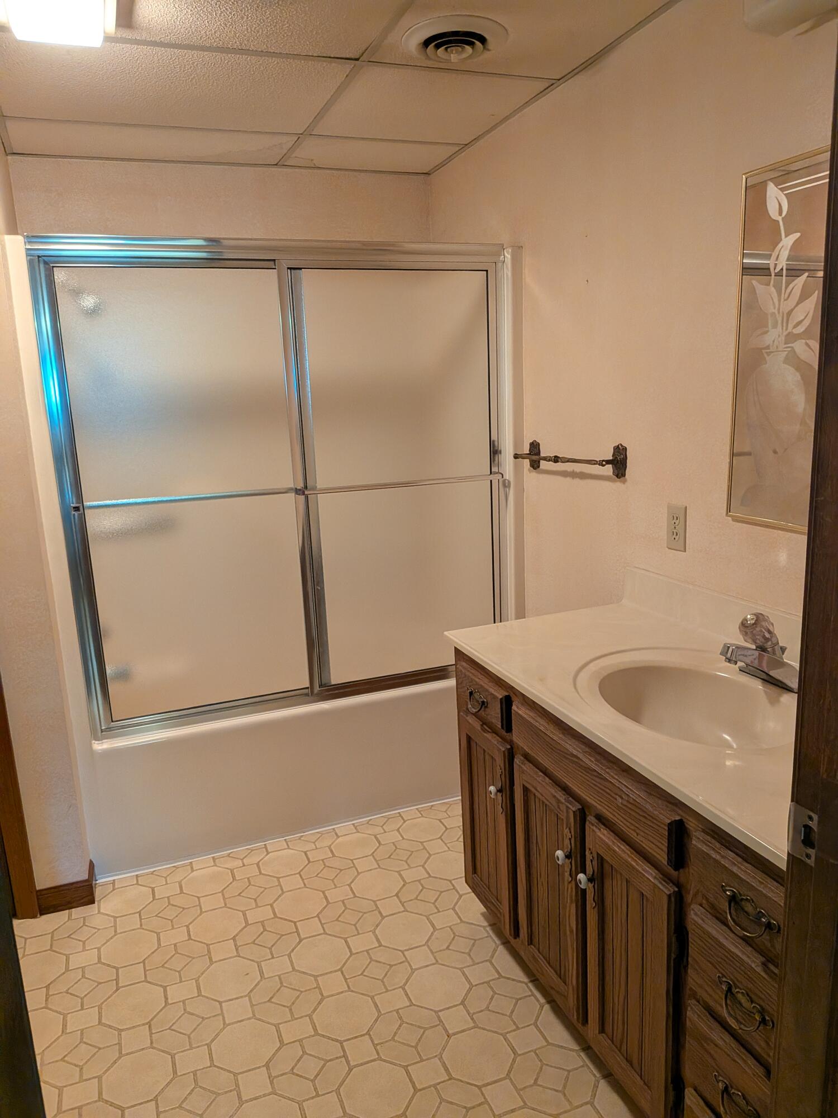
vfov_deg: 71.6
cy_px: 559
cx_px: 419
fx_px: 775
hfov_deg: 56.8
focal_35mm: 24
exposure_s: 1/120
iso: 603
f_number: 1.7
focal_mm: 4.53
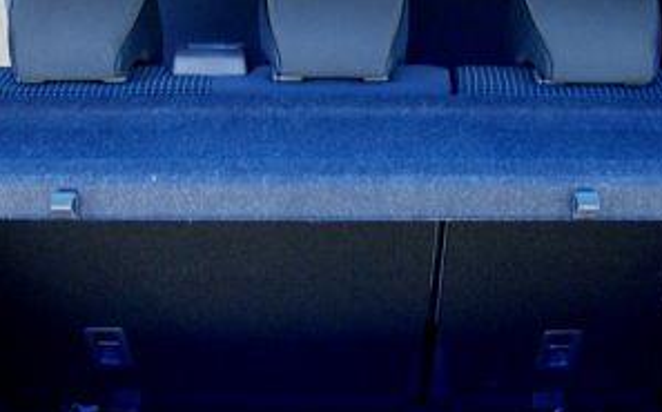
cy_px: 227
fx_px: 1009
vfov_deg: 23.1
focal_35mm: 56
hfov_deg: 36.3
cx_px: 319
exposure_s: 1/60
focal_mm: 5.8
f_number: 2.6
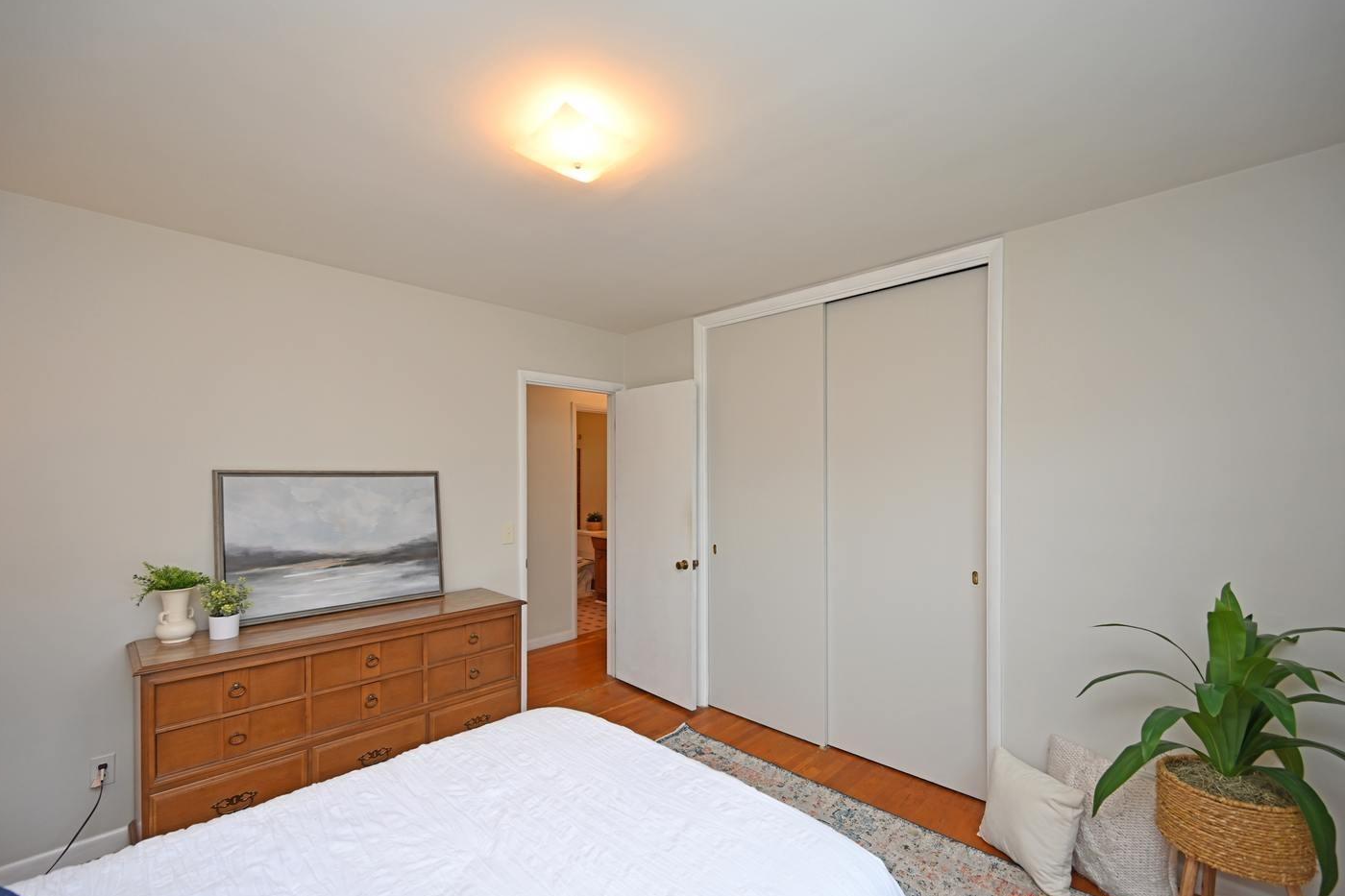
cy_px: 476
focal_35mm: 15
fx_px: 560
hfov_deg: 100.4
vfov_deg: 77.2
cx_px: 652
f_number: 4.5
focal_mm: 14
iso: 200
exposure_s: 1/80
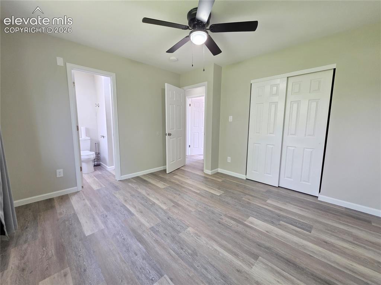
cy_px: 142
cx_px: 190
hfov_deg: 106.2
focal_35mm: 13
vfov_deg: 89.9
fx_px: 143
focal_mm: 2.2
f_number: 1.9
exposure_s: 1/60
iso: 320
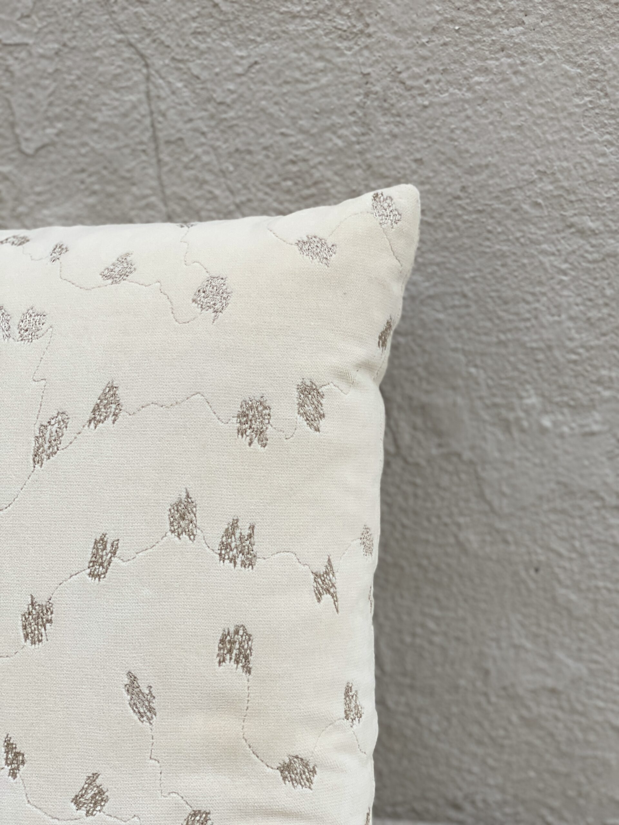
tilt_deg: -18.0
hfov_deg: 28.0
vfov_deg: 36.8
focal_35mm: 52
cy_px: 412
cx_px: 310
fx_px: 1240
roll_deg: +3.6
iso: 80
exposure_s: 1/122
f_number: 2
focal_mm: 6
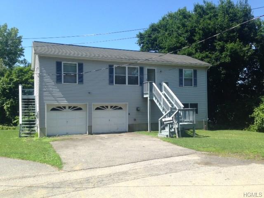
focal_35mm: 33
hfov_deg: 55.4
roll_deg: -0.1
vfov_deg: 42.9
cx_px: 132
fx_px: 252
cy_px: 99
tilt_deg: +6.0
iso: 50
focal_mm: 4.12
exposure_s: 1/775
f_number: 2.4
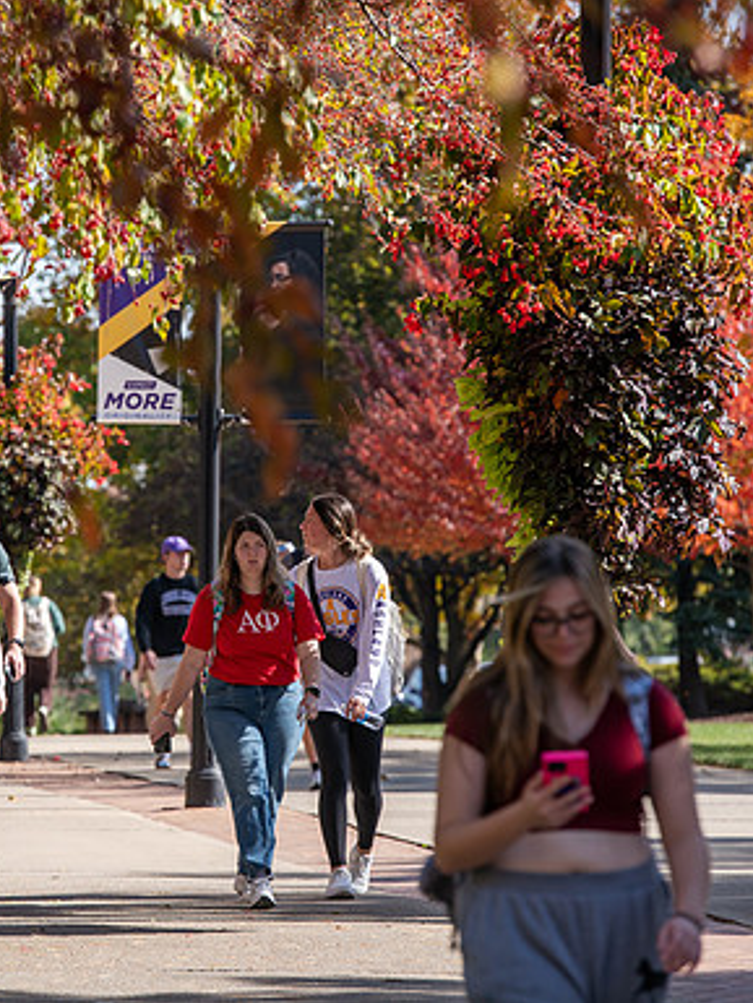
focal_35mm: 261
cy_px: 502
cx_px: 177
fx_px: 7566
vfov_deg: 7.6
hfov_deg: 5.7
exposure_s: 1/320
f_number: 5.6
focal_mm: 180
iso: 160
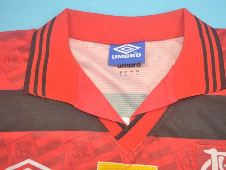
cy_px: 85
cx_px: 122
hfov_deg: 55.3
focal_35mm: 33
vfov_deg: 42.9
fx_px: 215
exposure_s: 1/60
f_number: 3.8
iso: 200
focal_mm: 20
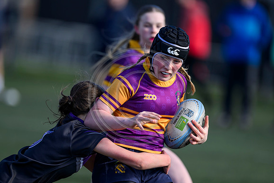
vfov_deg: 3.0
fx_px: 3547
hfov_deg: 4.4
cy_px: 89
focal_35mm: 466
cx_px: 115
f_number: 3.2
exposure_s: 1/1600
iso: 200
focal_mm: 400
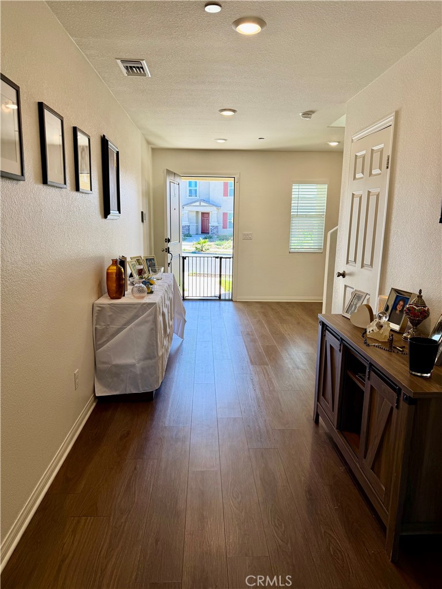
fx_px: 409
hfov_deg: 56.8
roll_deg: -1.0
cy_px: 294
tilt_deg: -11.2
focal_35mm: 24
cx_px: 221
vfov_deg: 71.6
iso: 80
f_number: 1.78
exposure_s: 1/221
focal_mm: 6.76
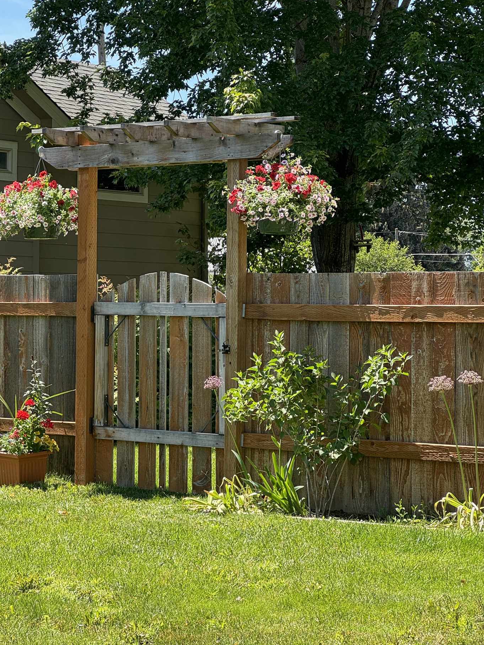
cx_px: 187
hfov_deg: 15.1
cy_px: 321
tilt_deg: -0.9
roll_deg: -0.5
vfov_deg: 20.0
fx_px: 1827
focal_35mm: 98
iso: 25
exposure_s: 1/167
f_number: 2.8
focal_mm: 9
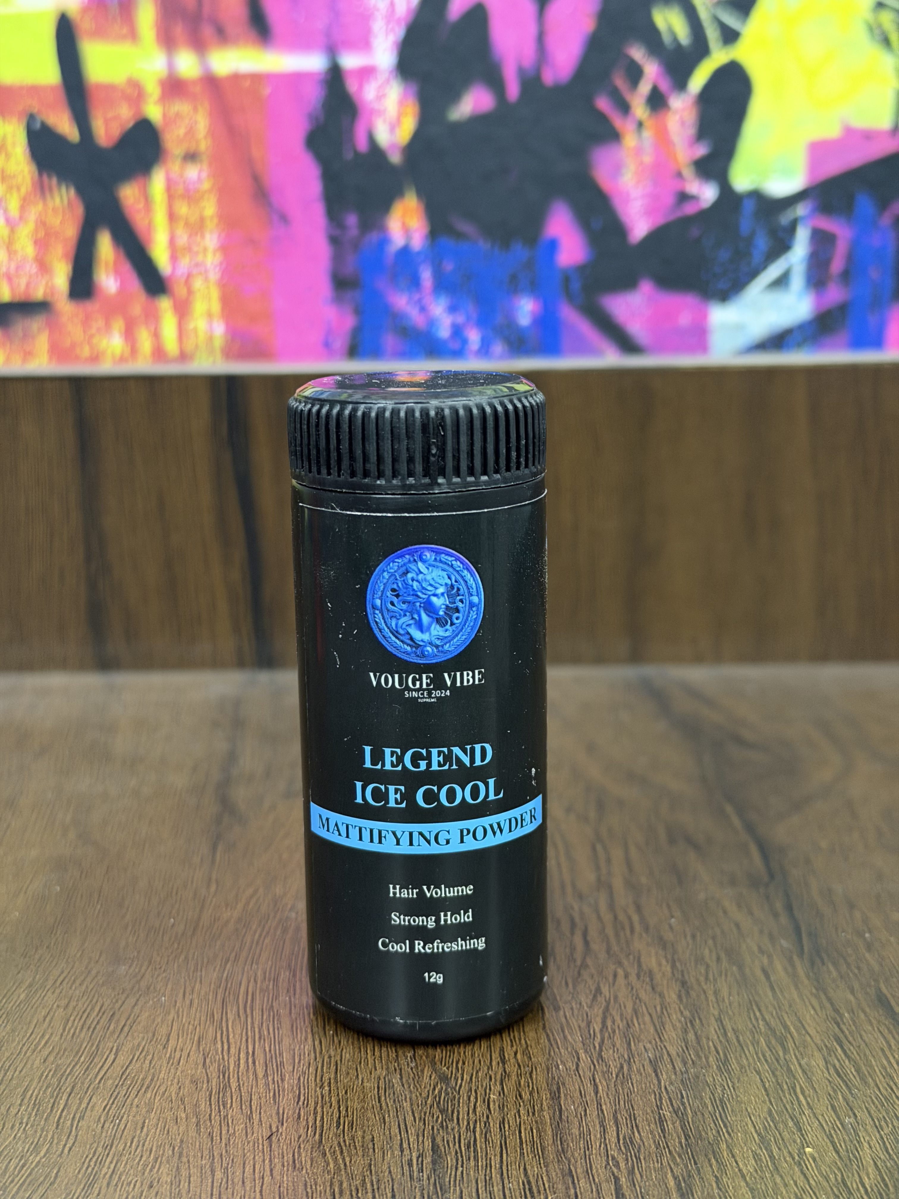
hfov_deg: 30.3
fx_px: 1662
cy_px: 600
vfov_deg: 39.7
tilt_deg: -12.7
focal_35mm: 48
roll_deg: +0.5
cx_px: 450
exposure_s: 1/33
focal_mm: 6.76
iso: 500
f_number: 1.78
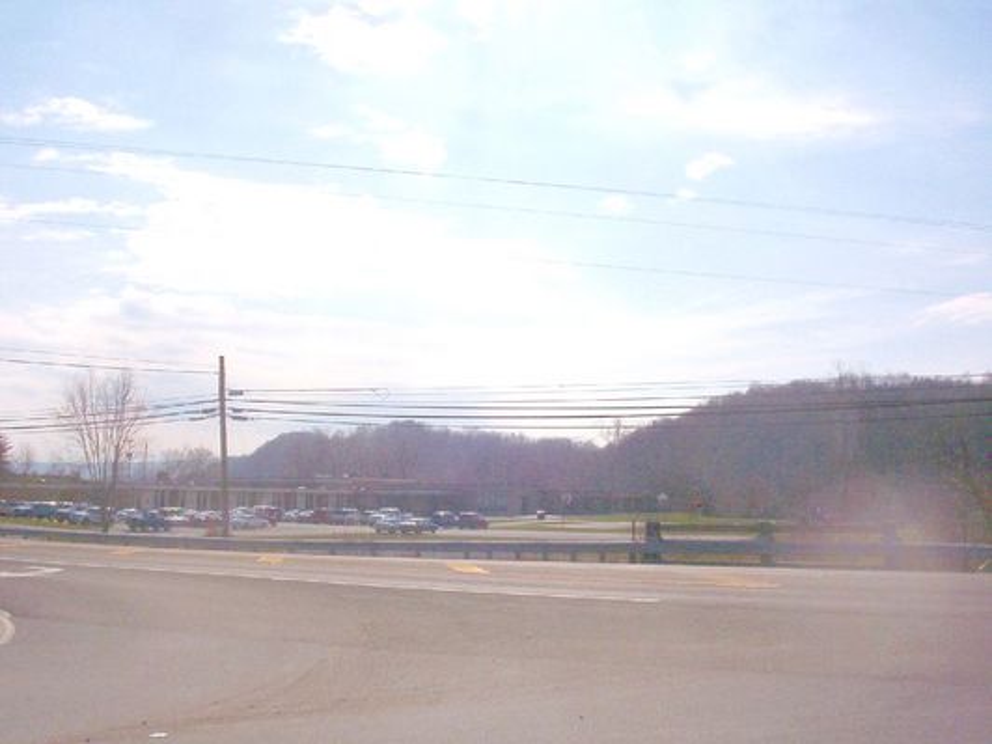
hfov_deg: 47.9
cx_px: 496
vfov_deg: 36.8
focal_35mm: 39
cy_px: 372
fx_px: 1118
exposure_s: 1/1000
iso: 100
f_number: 8
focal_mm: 6
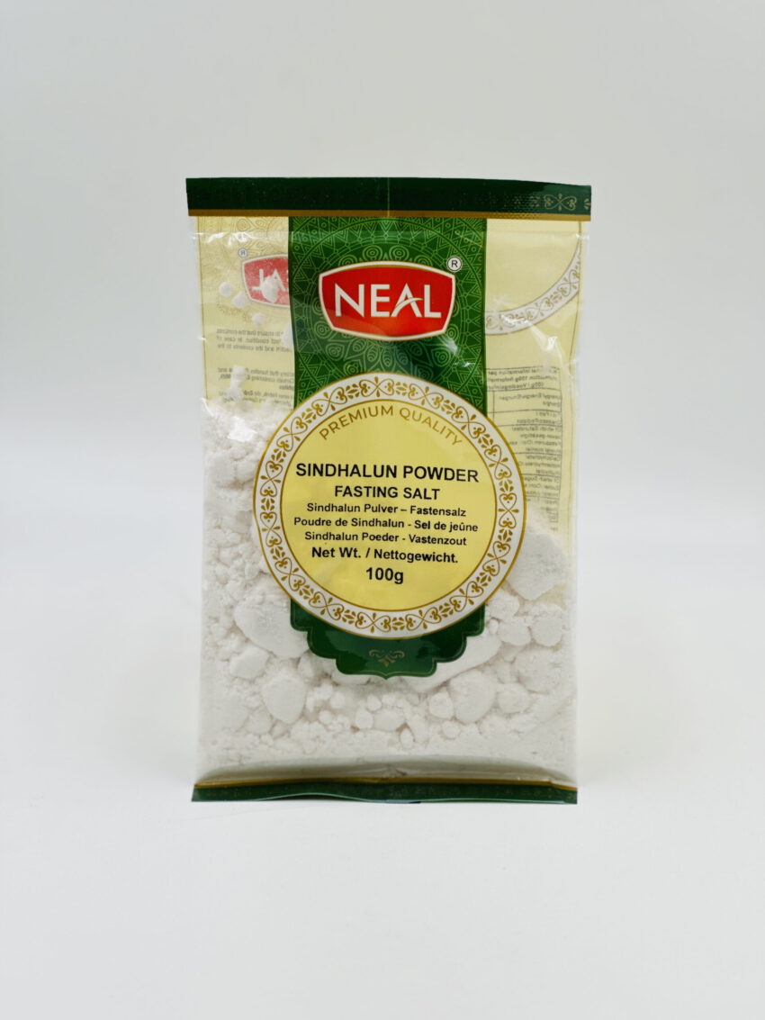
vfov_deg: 25.3
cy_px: 510
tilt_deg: -21.7
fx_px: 2268
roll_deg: -0.2
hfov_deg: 19.1
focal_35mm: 77
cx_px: 382
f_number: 2.8
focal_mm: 9
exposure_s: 1/118
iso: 20
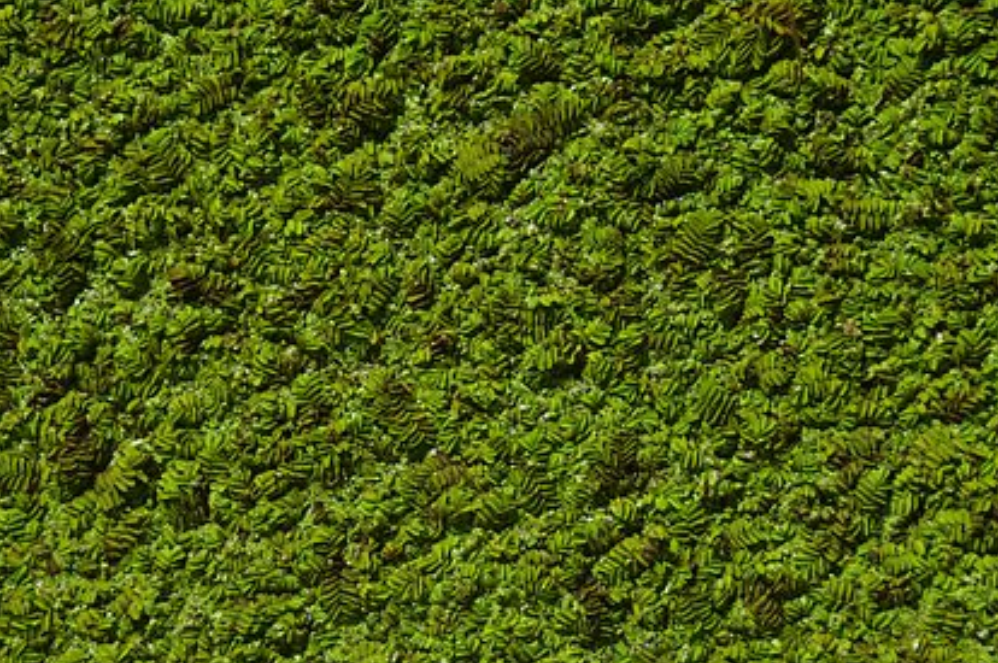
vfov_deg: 10.9
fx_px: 3489
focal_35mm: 126
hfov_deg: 16.3
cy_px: 330
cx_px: 538
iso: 100
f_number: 5.6
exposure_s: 1/90
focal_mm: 68
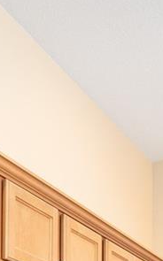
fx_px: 591
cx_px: 59
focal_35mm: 83
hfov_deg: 15.7
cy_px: 411
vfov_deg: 20.6
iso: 500
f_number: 8
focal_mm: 15
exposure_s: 1/13
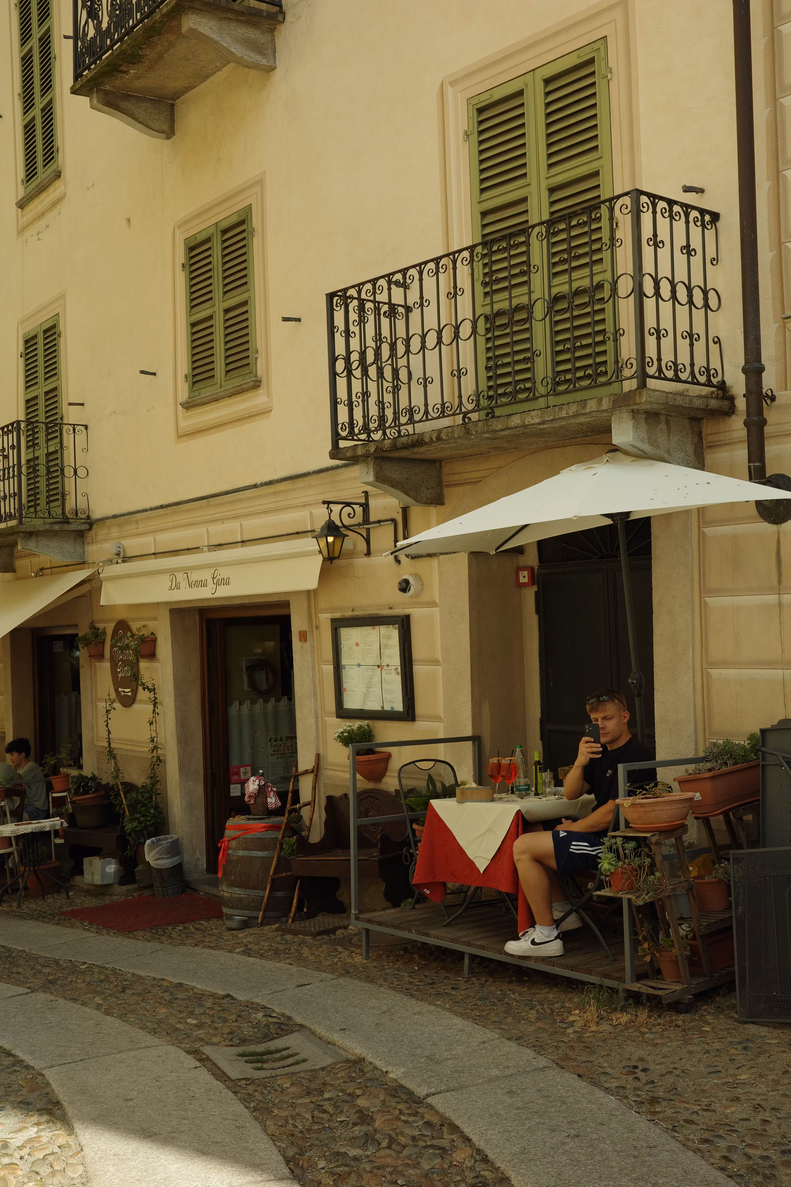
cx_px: 396
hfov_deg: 33.4
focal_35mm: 40
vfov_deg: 48.5
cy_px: 594
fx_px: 1318
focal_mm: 26
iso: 200
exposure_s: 1/500
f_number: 5.6
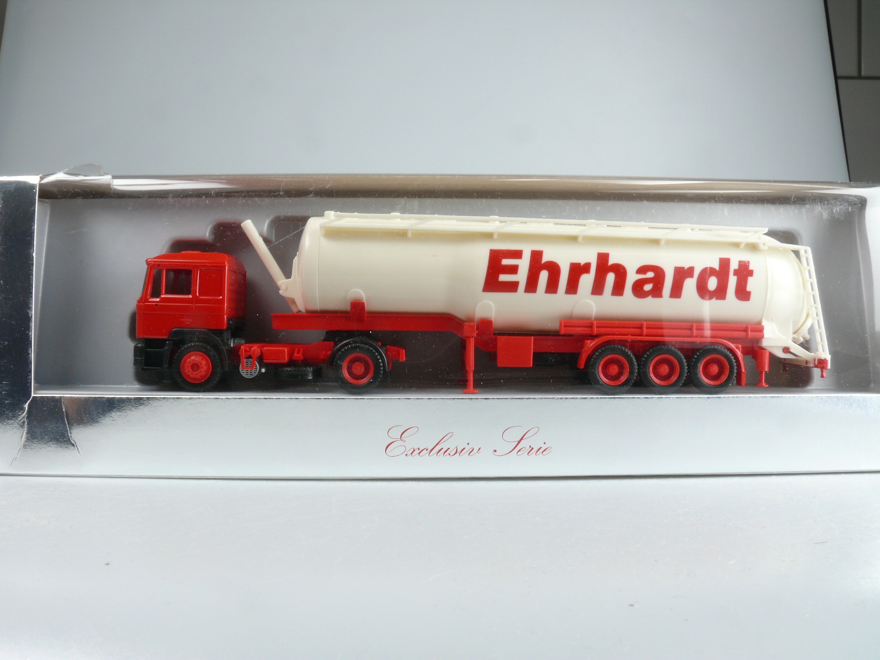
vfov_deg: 40.7
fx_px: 890
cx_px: 440
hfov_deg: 52.6
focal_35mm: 35
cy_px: 330
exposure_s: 1/6
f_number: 10
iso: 100
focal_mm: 7.4
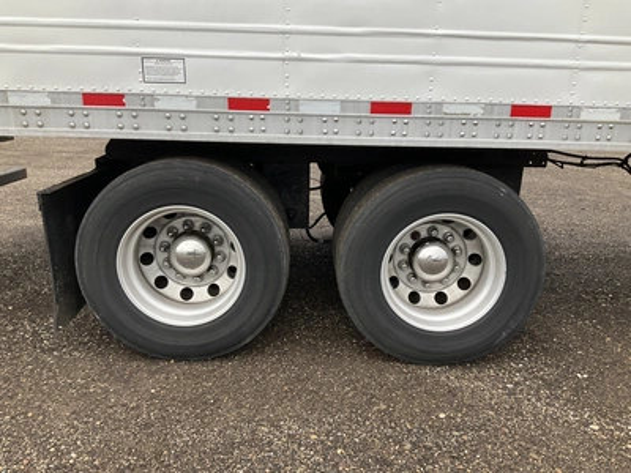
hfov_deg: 61.7
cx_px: 316
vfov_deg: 48.2
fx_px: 529
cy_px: 236
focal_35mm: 29
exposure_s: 1/148
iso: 20
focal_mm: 3
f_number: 1.8
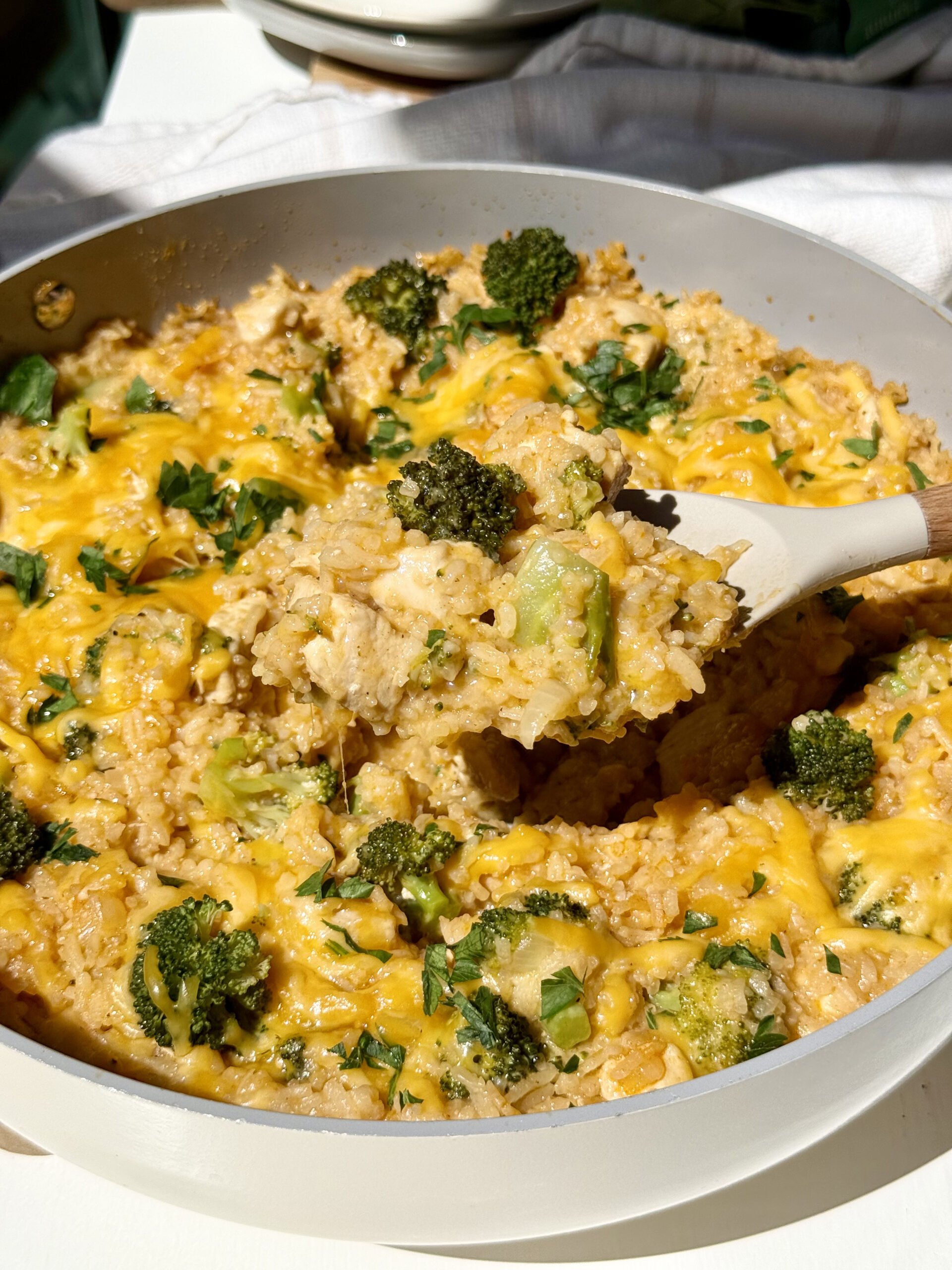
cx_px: 476
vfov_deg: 39.7
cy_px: 635
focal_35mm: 48
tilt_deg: -46.2
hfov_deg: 30.3
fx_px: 1760
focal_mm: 6.76
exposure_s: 1/9901
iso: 80
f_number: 1.78
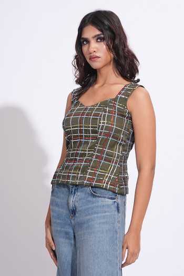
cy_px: 138
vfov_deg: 14.3
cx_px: 92
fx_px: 1104
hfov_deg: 9.5
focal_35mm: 144
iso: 200
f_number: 7.1
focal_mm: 144
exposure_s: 1/125
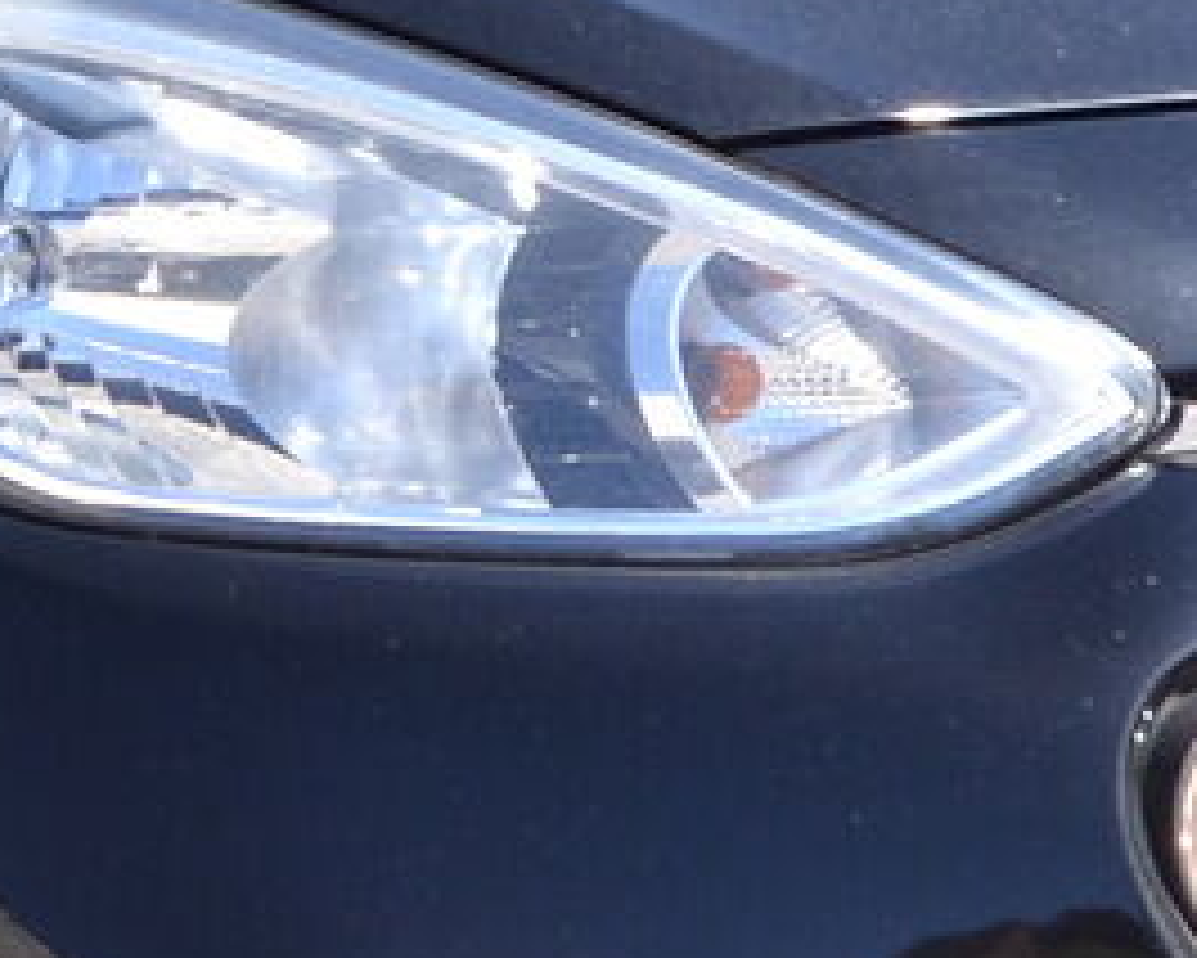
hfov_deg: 6.3
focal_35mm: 305
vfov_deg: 5.1
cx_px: -598
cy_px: 337
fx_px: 10809
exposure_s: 1/160
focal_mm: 30
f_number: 6.3
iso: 100
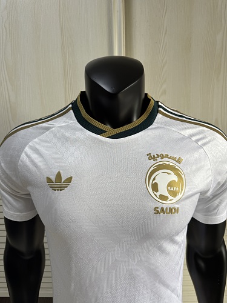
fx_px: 210
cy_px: 152
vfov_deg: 71.6
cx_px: 114
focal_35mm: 24
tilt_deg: -8.9
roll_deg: +1.4
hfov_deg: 56.8
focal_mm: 6.76
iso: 100
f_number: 1.78
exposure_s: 1/121
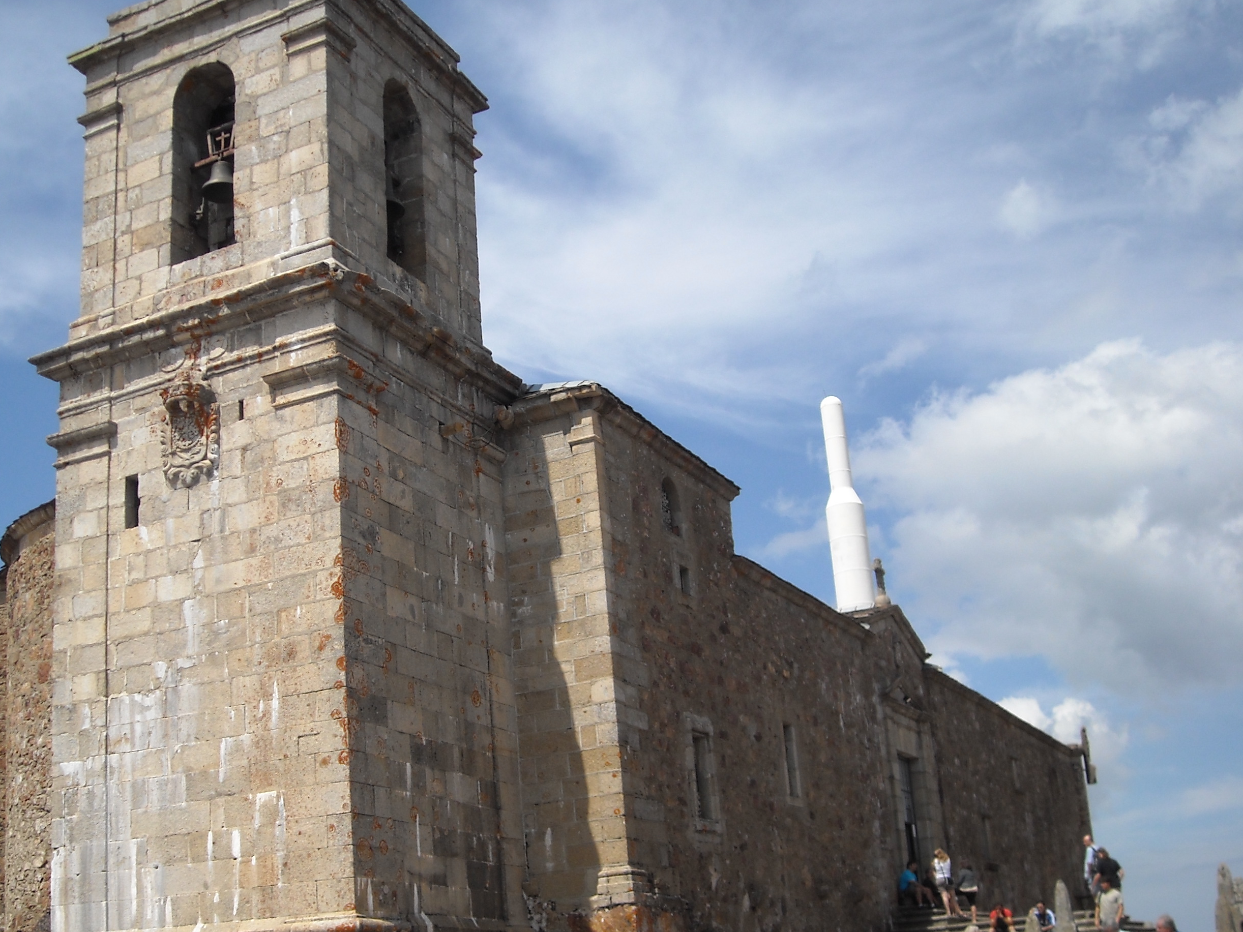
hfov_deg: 42.8
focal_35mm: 44
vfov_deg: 32.8
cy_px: 534
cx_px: 514
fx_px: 1580
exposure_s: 1/353
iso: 64
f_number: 5.6
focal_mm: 5.7
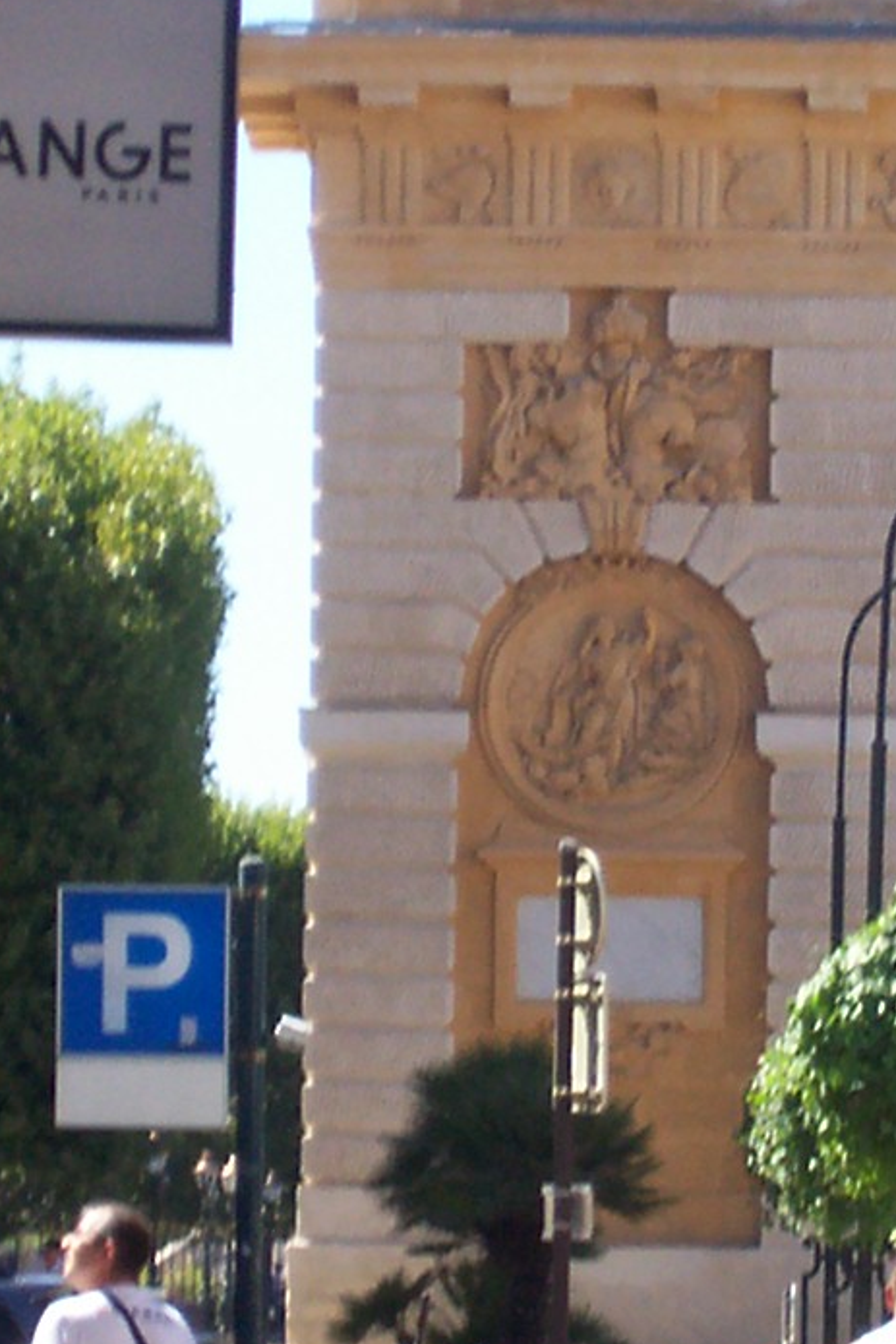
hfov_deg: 3.9
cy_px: 842
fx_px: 13134
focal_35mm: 352
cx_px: 815
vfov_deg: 5.9
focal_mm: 16.8
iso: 80
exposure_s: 1/275
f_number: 4.6
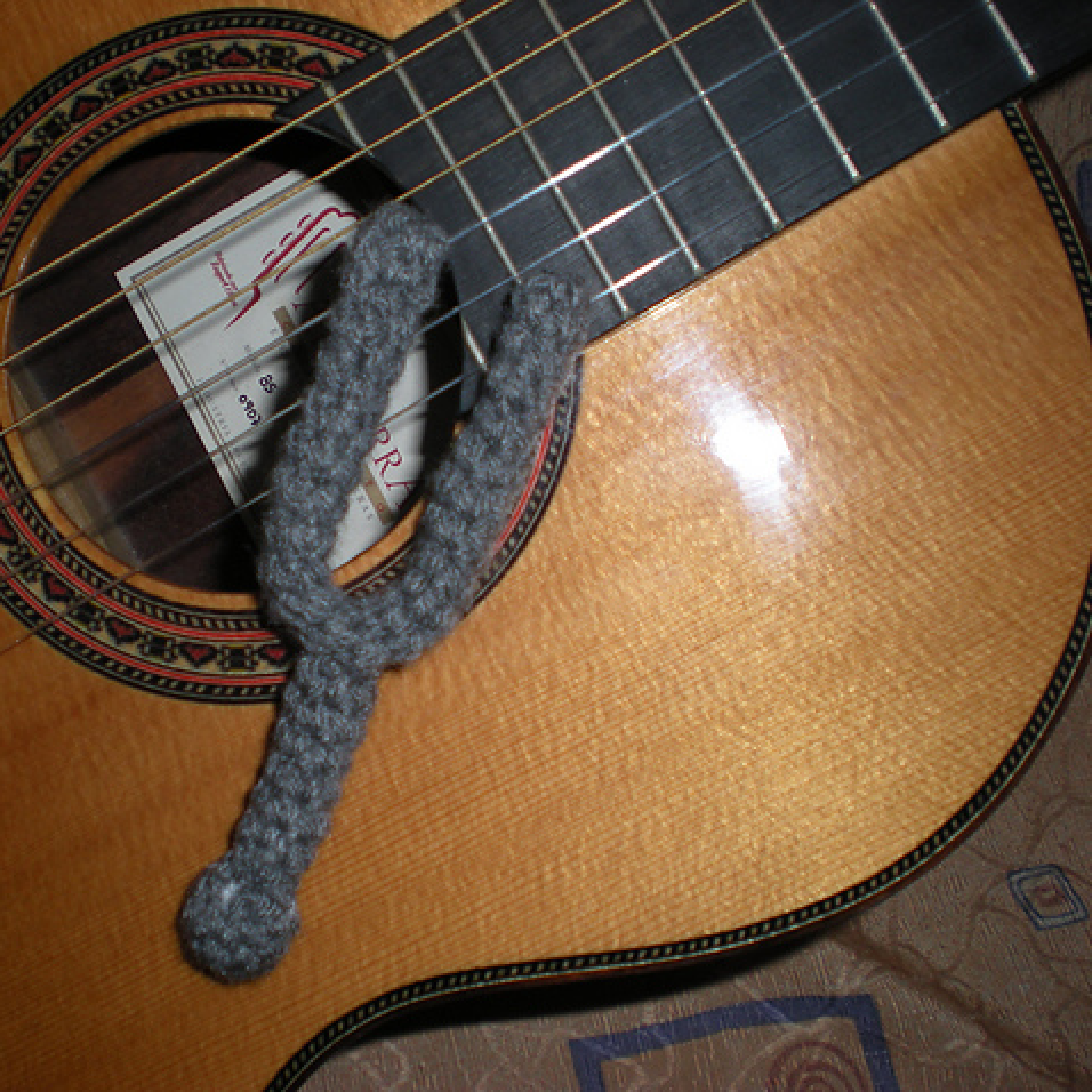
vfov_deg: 37.6
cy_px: 546
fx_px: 1606
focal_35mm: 45
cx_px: 436
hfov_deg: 37.4
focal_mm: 6.3
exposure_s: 1/60
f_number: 3.1
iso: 64
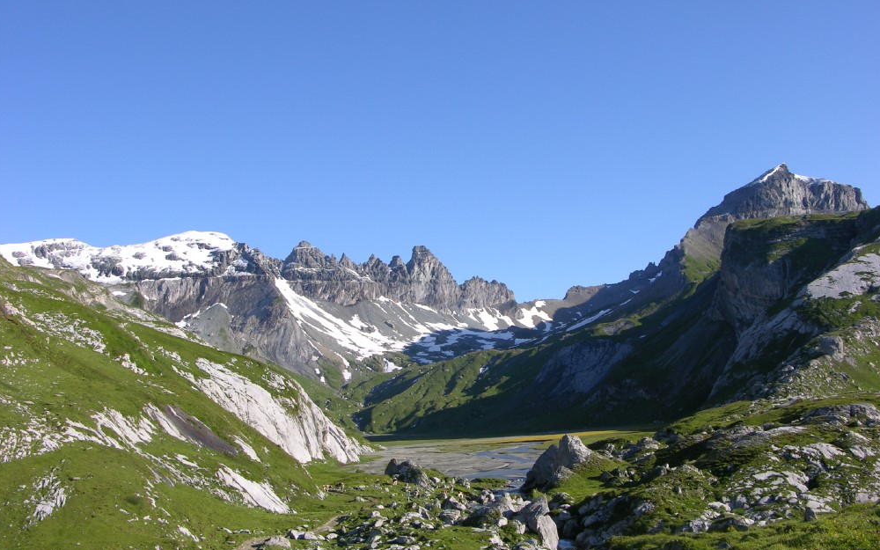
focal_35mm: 38
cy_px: 267
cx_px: 444
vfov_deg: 33.6
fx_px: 911
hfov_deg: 51.5
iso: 50
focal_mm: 8.9
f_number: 5.6
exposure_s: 1/179
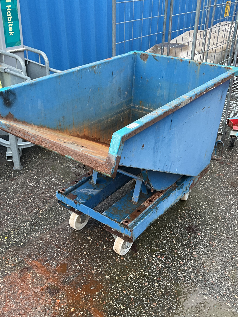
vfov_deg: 53.7
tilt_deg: -31.2
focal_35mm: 34
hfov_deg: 41.8
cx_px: 115
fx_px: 312
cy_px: 185
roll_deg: +0.2
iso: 50
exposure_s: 1/122
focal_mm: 3
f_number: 1.8
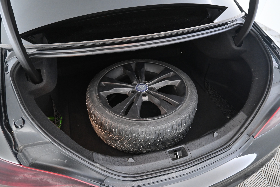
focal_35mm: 24
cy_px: 94
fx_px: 187
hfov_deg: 73.7
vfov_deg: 53.1
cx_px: 140
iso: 2500
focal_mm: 16
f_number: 3.5
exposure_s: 1/25
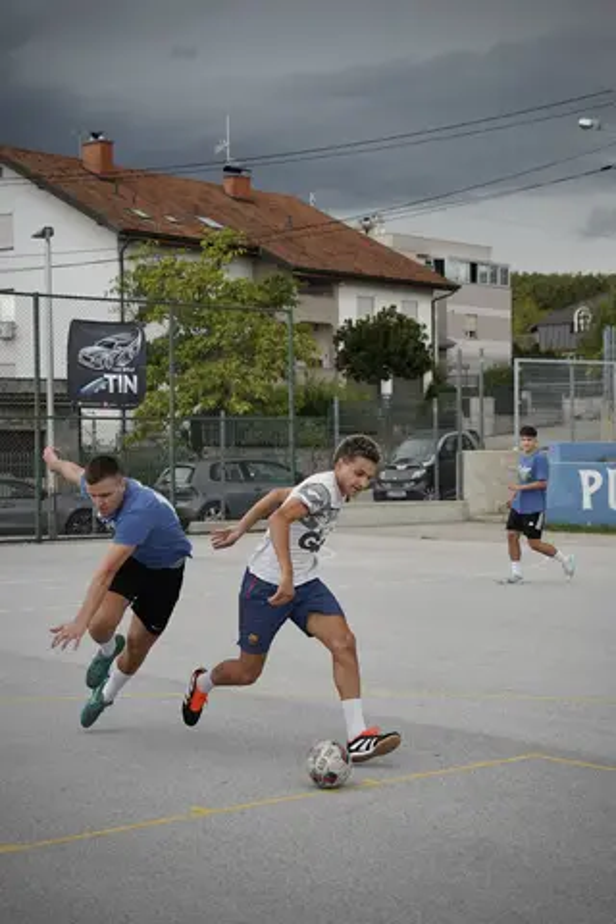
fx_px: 1335
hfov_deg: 26.0
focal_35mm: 52
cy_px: 462
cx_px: 308
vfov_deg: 38.2
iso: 800
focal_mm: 52
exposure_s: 1/1000
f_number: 3.5
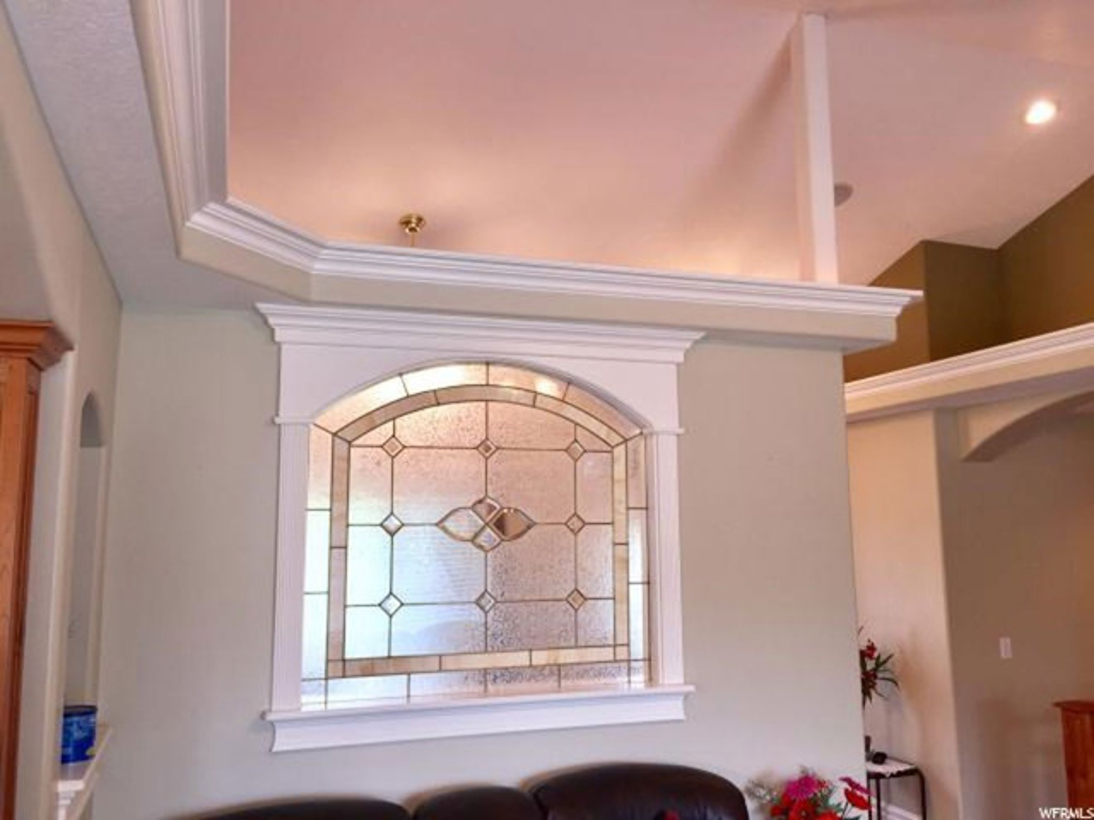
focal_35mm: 29
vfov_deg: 48.2
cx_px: 547
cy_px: 410
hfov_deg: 61.7
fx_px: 917
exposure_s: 1/31
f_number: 2.2
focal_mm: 4.15
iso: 32
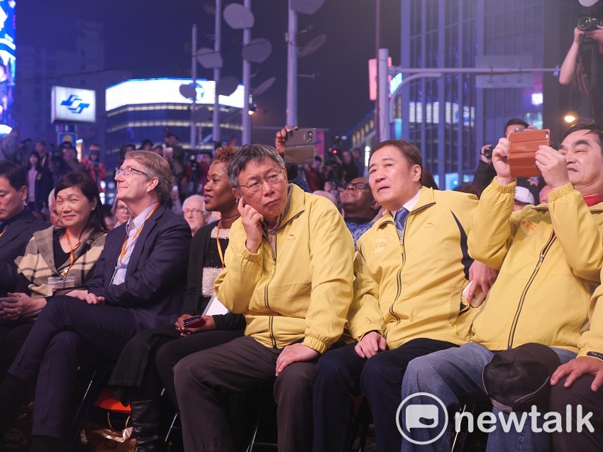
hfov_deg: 27.8
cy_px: 226
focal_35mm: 70
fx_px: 1219
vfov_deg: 21.0
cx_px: 302
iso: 1000
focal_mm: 35
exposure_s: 1/80
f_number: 2.8
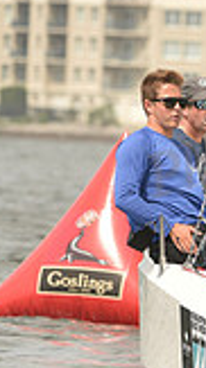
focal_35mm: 1121
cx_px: 586
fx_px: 10948
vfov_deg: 1.9
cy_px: 225
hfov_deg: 1.1
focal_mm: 300
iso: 320
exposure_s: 1/1250
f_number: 7.1
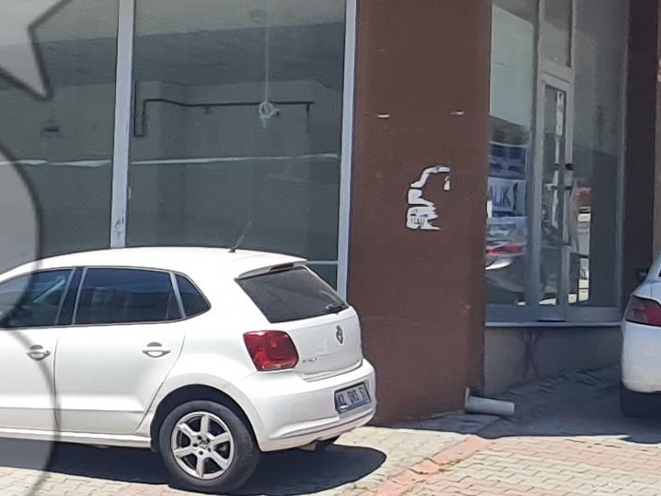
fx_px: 1375
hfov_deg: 23.9
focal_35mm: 72
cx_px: -187
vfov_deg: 20.4
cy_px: 225
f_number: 2.2
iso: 64
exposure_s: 1/1424
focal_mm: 2.2
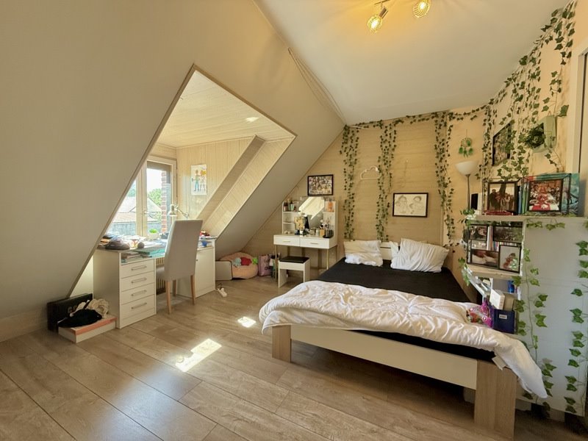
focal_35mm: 14
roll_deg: -0.4
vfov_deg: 85.7
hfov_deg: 102.1
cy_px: 220
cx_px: 294
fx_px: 238
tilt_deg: -2.4
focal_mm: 2.22
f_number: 2.2
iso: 200
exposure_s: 1/99
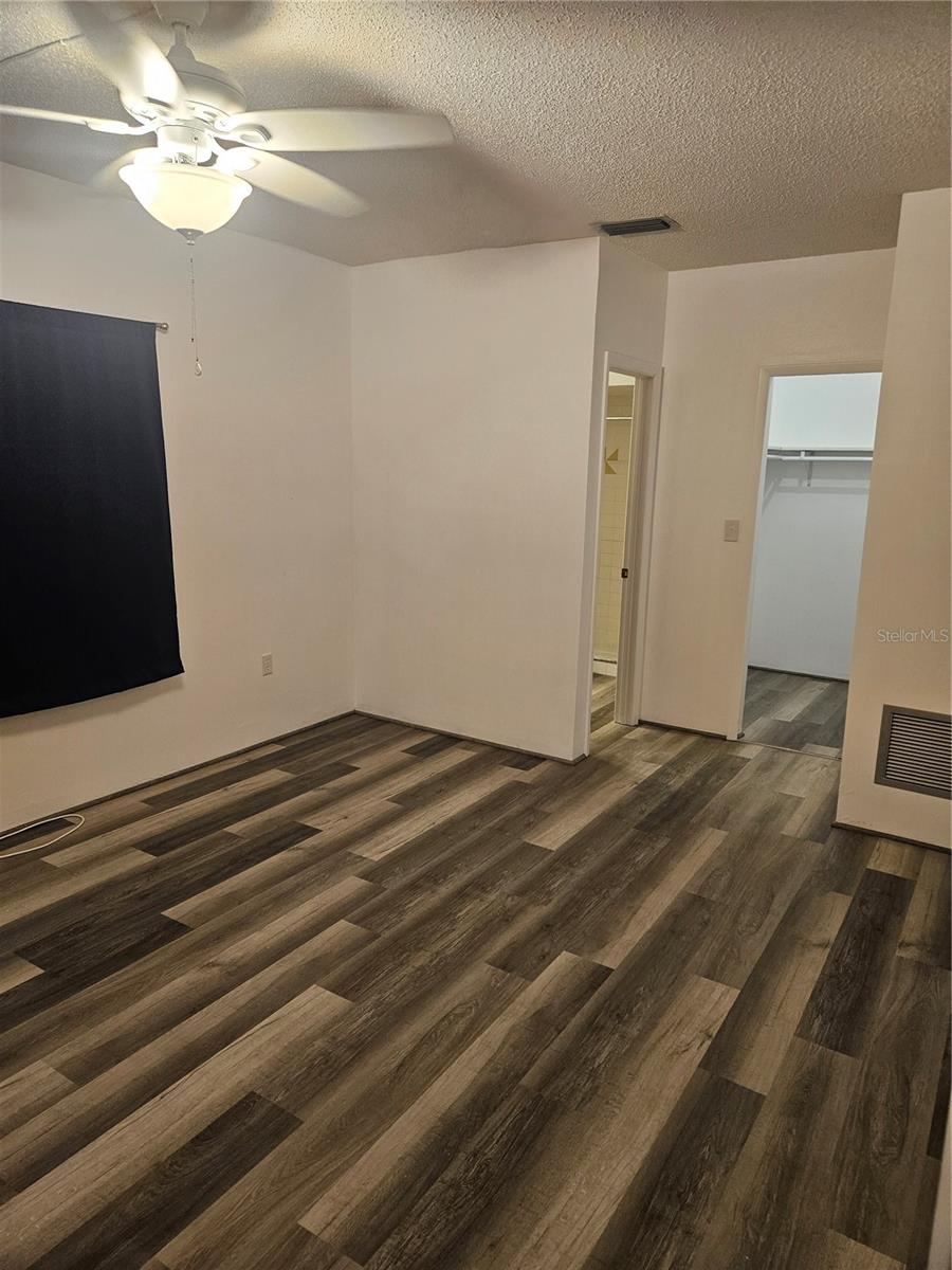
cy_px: 635
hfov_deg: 58.9
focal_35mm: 23
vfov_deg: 73.9
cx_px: 476
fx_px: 843
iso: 320
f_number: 1.8
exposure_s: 1/120
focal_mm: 5.4
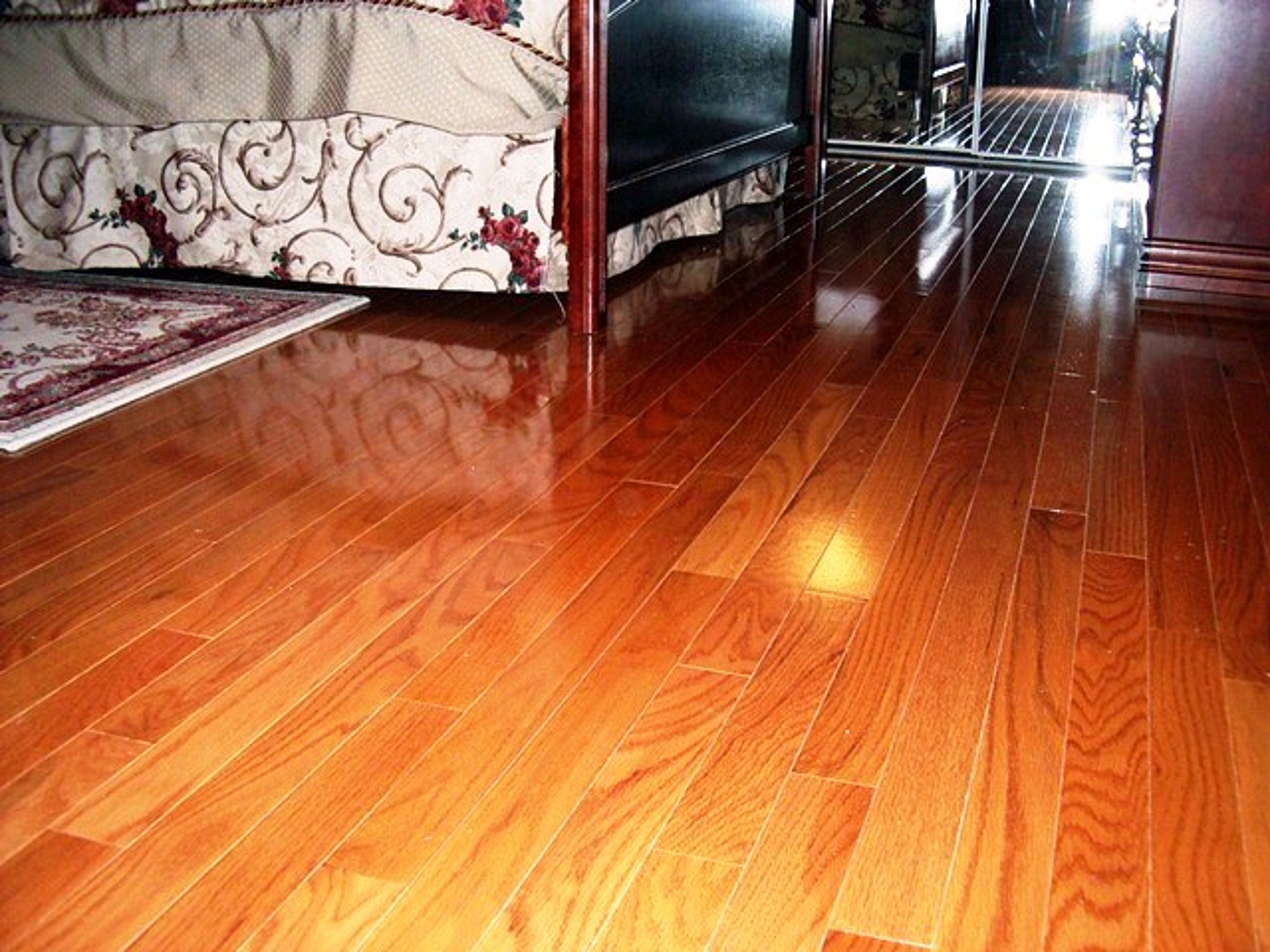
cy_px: 476
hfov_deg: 49.0
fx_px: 1394
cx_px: 635
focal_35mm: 38
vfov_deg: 37.7
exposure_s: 1/60
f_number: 2.6
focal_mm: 5.8
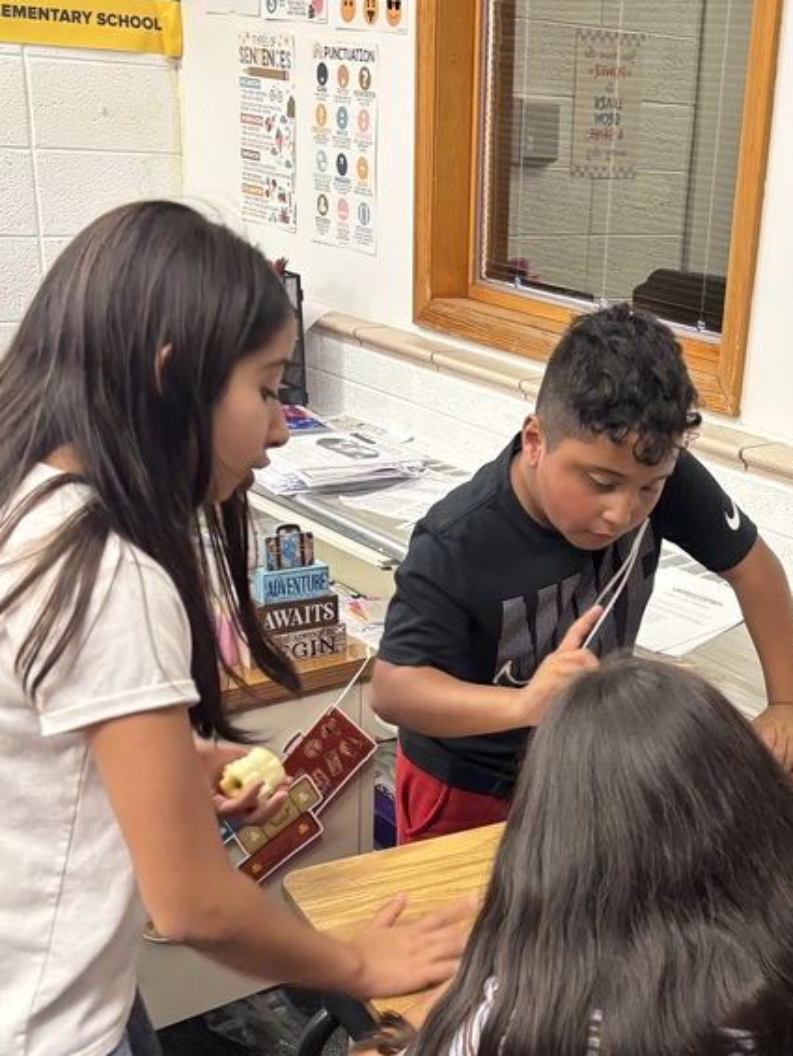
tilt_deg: -23.0
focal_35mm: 47
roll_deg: -3.8
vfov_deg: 39.9
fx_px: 1435
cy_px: 711
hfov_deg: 30.4
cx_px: 597
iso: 250
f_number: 1.6
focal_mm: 5.96
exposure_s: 1/60
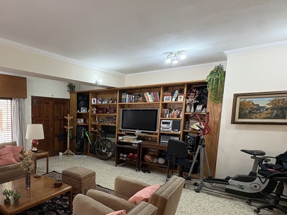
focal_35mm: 23
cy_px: 134
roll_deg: +0.4
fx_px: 191
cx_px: 53
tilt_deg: -6.7
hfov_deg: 66.4
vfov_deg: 58.2
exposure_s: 1/50
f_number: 2.2
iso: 250
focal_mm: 2.22
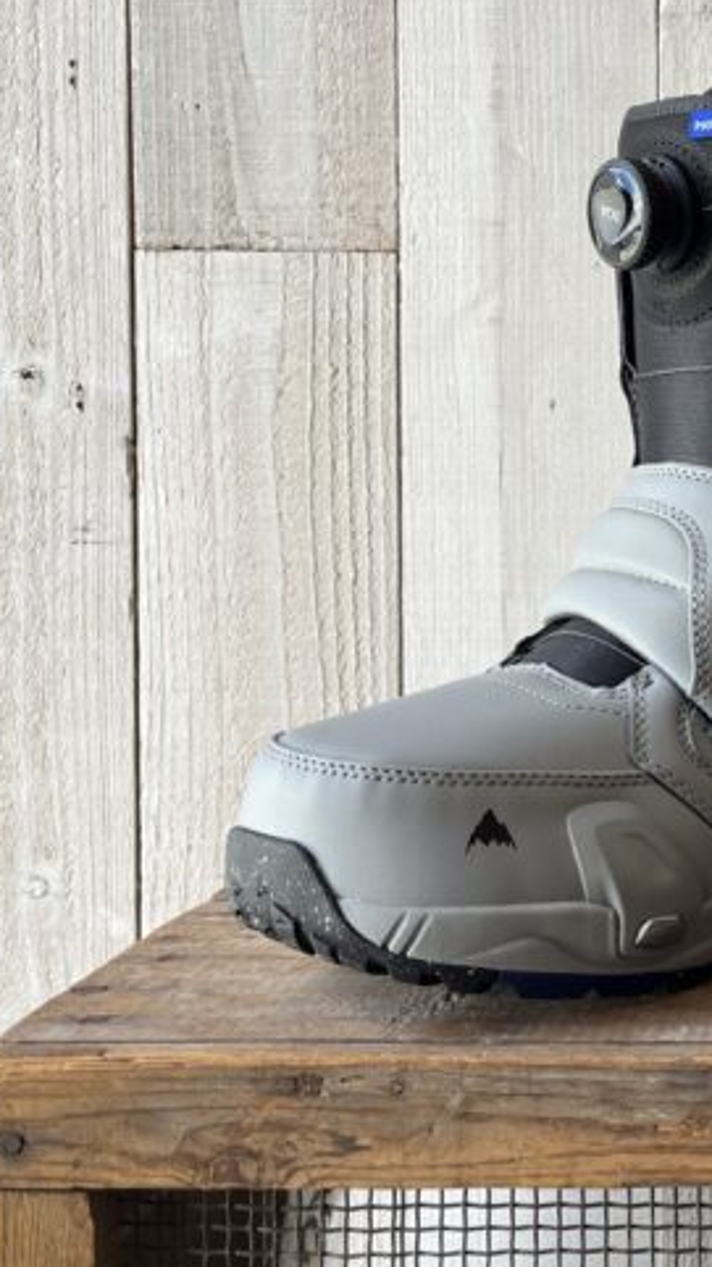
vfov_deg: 43.7
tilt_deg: -2.0
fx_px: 1578
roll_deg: +0.2
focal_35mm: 47
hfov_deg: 23.0
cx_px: 885
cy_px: 563
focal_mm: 5.1
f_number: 1.6
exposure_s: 1/122
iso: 32
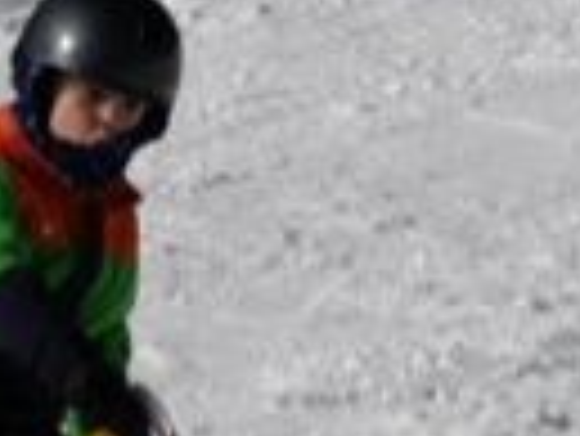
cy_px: 411
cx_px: 391
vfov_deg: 1.8
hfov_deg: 2.4
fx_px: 13869
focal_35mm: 827
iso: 250
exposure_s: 1/800
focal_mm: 155
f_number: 14
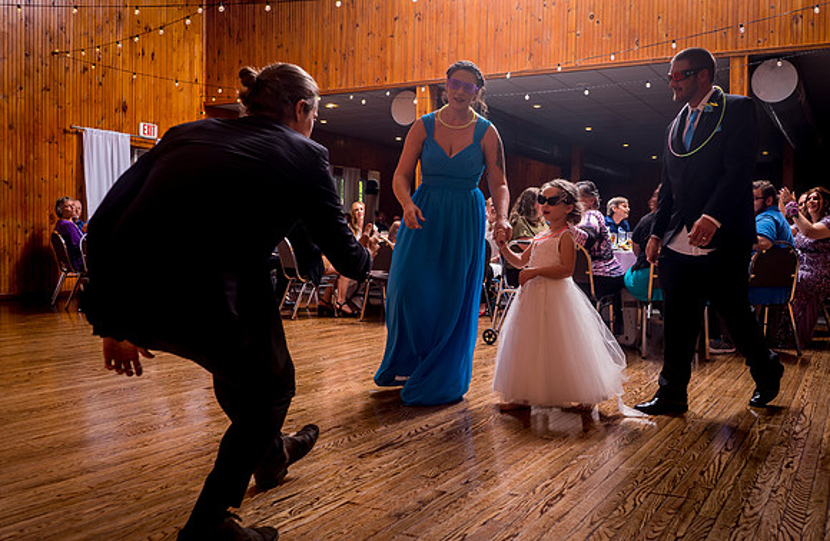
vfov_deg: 40.0
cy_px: 273
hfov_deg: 58.2
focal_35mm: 32
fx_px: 744
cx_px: 456
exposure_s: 1/125
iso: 200
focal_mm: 28
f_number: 5.6
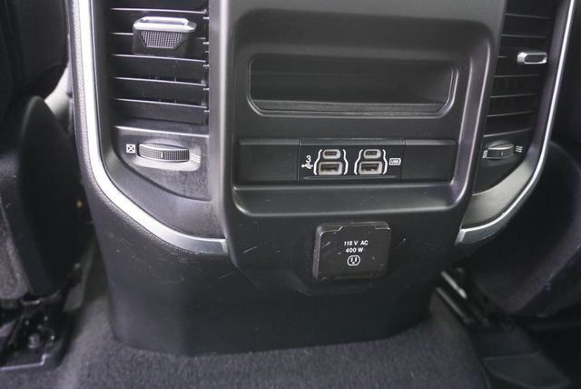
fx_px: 509
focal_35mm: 32
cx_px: 290
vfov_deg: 41.8
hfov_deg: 59.4
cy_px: 194
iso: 1250
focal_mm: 21
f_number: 4
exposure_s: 1/60
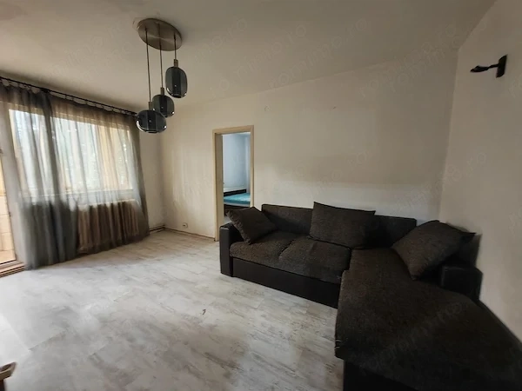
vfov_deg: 94.5
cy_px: 196
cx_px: 261
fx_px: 181
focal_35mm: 12
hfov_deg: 110.5
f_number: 2
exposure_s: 1/25
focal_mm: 1.82
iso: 500
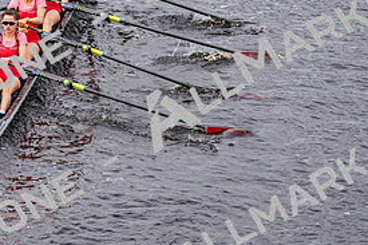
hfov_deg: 4.9
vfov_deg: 3.3
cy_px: 26
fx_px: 4311
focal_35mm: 422
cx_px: 32
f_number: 2.8
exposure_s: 1/2000
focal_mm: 200
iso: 250
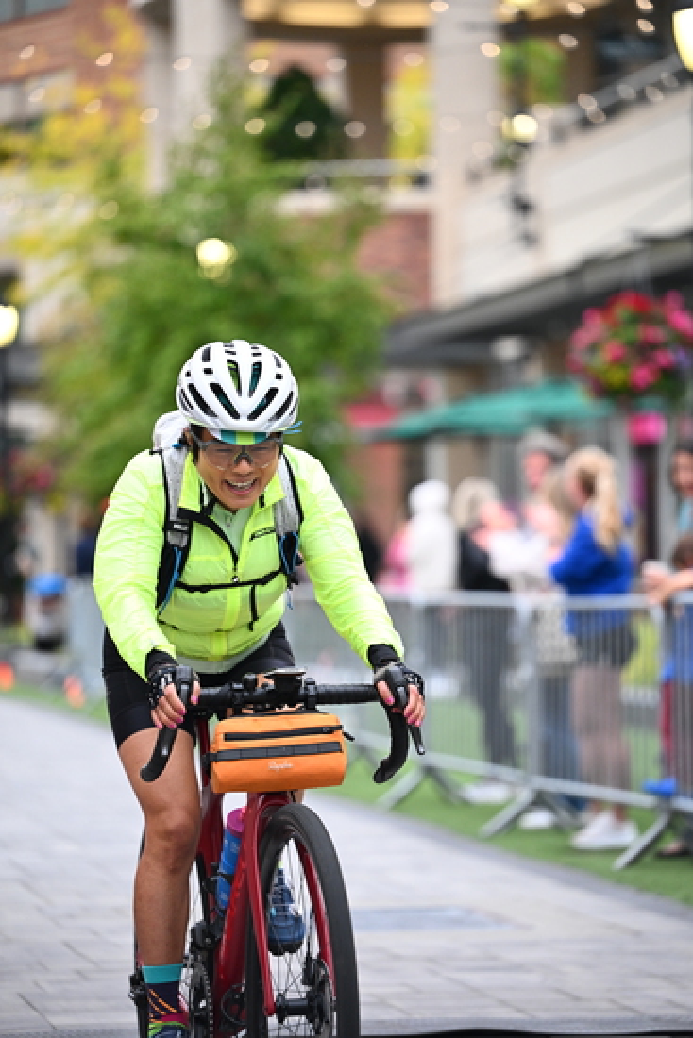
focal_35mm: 140
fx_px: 4040
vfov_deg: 14.6
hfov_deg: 9.8
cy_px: 519
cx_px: 346
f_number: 2.8
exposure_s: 1/800
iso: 1600
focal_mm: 140
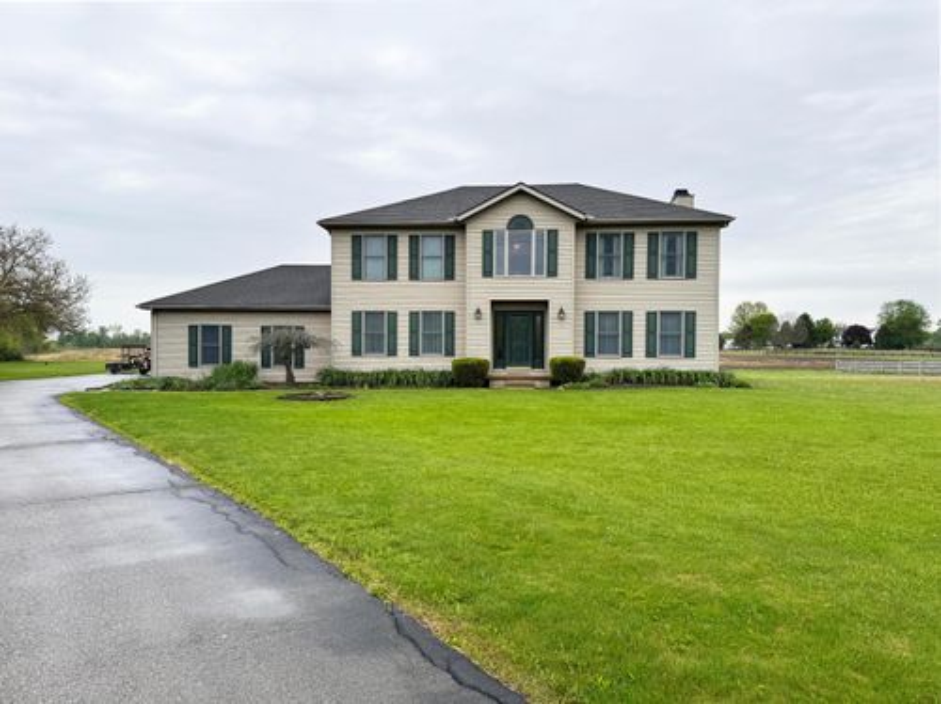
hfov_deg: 71.6
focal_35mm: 24
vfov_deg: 56.7
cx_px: 470
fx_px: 652
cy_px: 352
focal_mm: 6.76
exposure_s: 1/876
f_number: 1.78
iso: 80
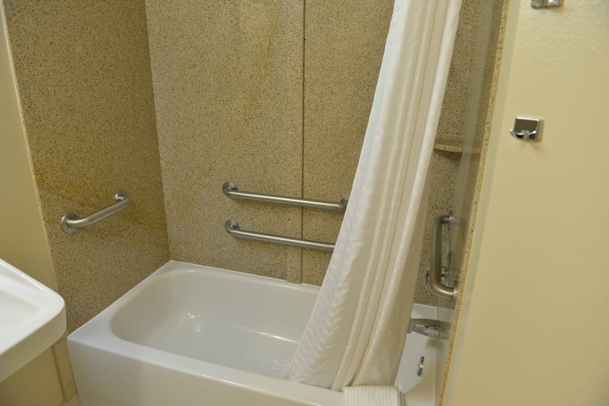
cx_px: 304
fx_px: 406
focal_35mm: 24
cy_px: 203
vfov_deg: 53.1
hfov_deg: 73.7
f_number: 4
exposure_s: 1/25
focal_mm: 24
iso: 500
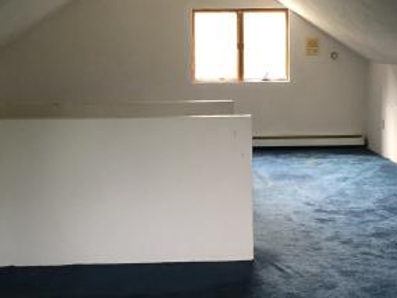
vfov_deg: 24.8
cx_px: 198
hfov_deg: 32.7
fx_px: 677
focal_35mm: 59
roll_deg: +1.6
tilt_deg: -6.3
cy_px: 145
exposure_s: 1/30
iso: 50
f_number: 2.2
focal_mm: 4.15
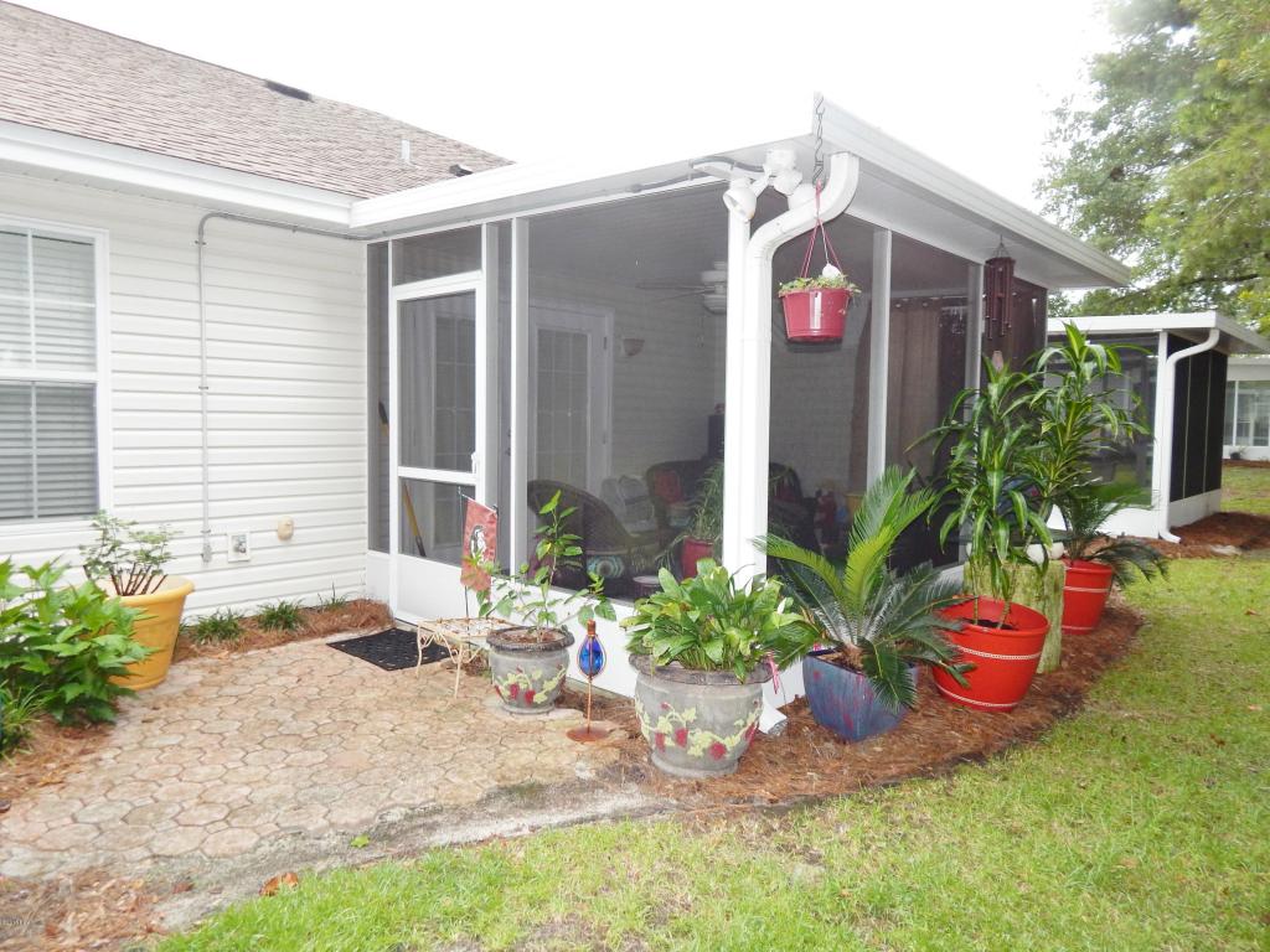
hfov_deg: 73.9
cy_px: 476
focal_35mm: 23
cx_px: 635
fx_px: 844
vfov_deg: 58.9
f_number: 3
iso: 200
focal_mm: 4
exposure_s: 1/30
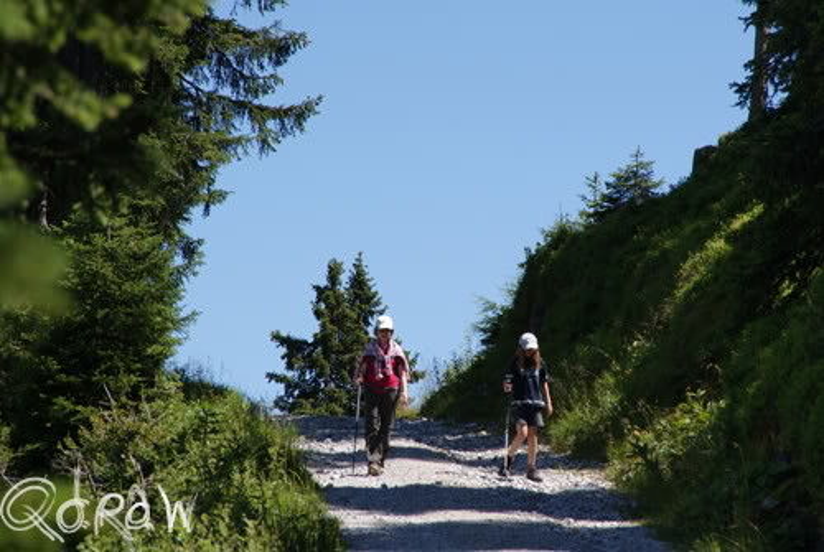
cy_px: 276
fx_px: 4642
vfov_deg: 6.8
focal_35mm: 202
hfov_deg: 10.1
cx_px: 412
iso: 100
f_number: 7.1
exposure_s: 1/320
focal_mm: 135
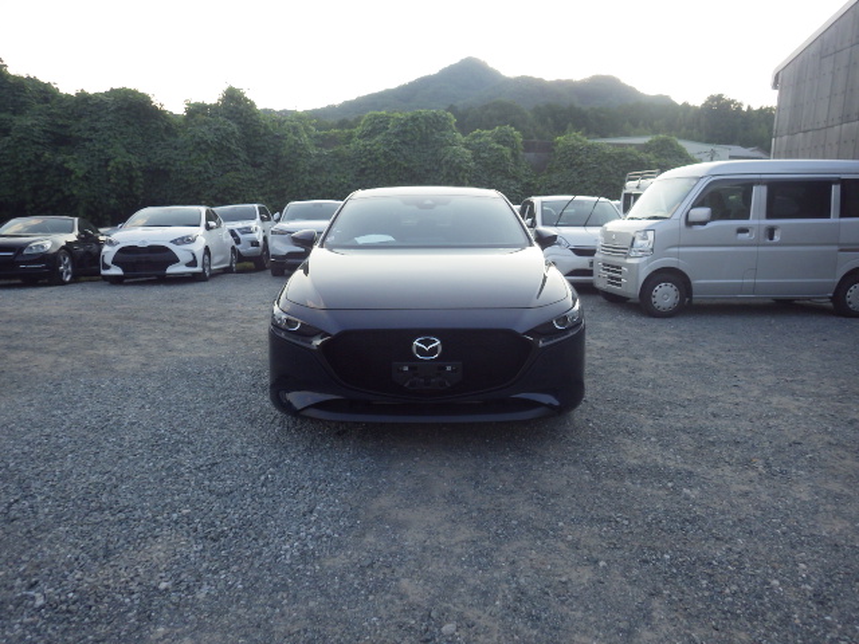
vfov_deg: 54.9
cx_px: 430
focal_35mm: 25
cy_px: 322
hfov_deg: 69.4
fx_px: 620
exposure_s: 1/640
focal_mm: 4.5
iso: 250
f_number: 2.8
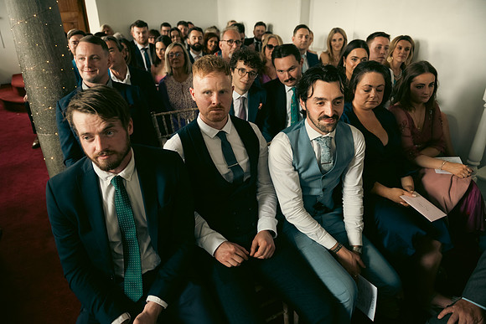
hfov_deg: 73.7
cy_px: 162
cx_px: 243
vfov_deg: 53.2
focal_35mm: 24
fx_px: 324
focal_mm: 24
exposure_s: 1/160
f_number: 3.5
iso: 800
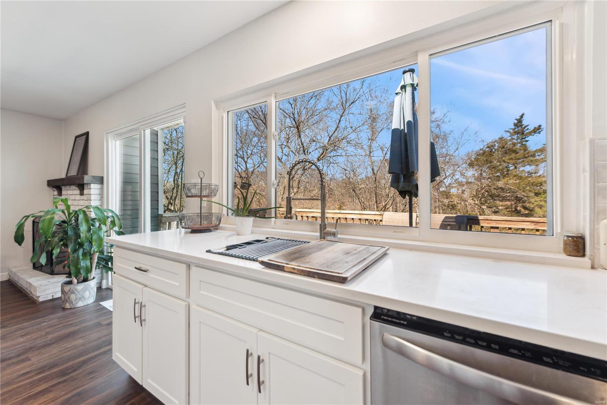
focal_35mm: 14
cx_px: 304
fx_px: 236
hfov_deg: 104.2
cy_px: 202
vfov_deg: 81.2
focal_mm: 14
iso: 400
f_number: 5.6
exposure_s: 1/640
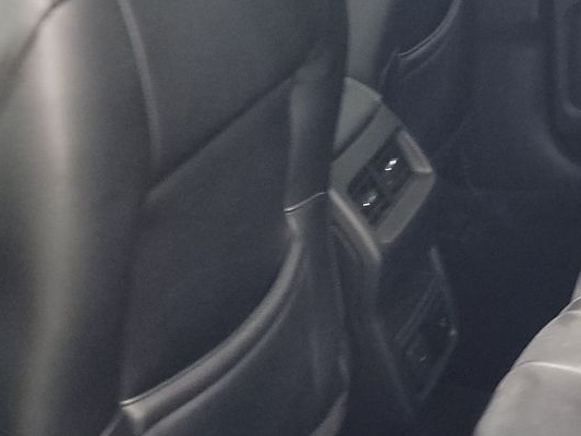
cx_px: 717
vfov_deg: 20.4
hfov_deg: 24.3
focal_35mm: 72
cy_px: 175
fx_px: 1209
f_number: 1.8
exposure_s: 1/14
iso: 1200
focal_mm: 6.7
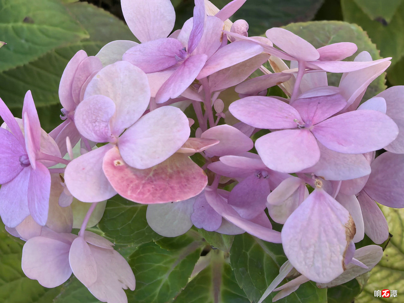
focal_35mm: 74
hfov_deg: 26.3
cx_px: 202
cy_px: 152
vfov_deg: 19.9
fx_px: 864
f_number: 4
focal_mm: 5.75
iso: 640
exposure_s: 1/300
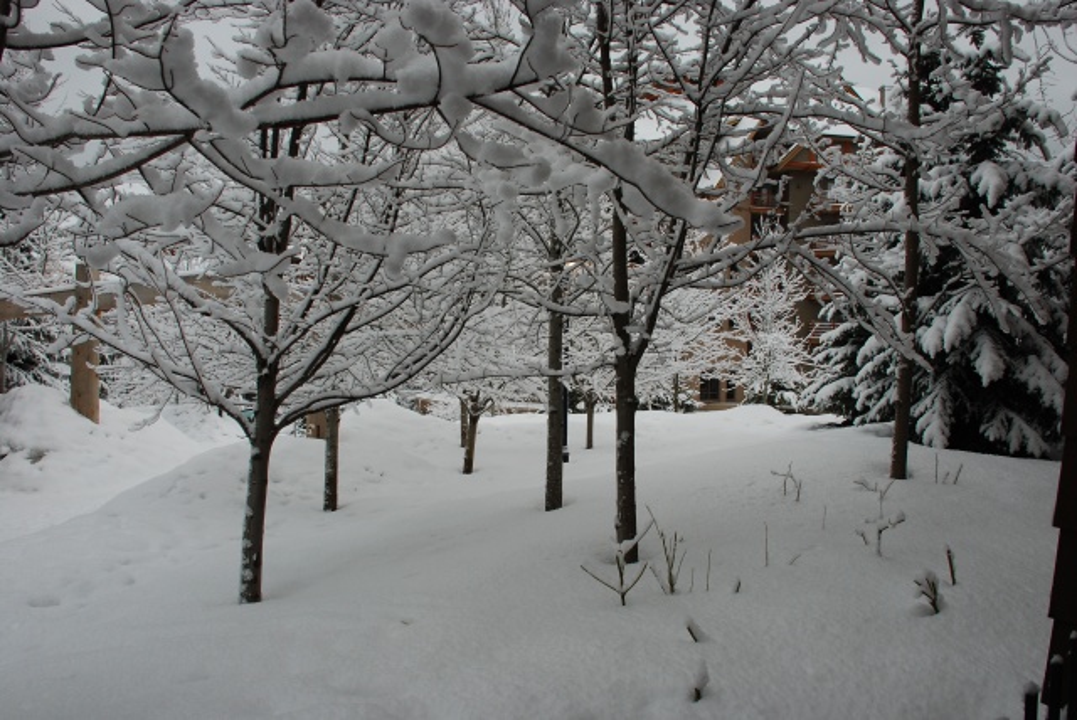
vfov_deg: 43.7
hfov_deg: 61.9
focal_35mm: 30
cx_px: 538
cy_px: 360
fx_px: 898
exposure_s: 1/60
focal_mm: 20
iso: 200
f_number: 8
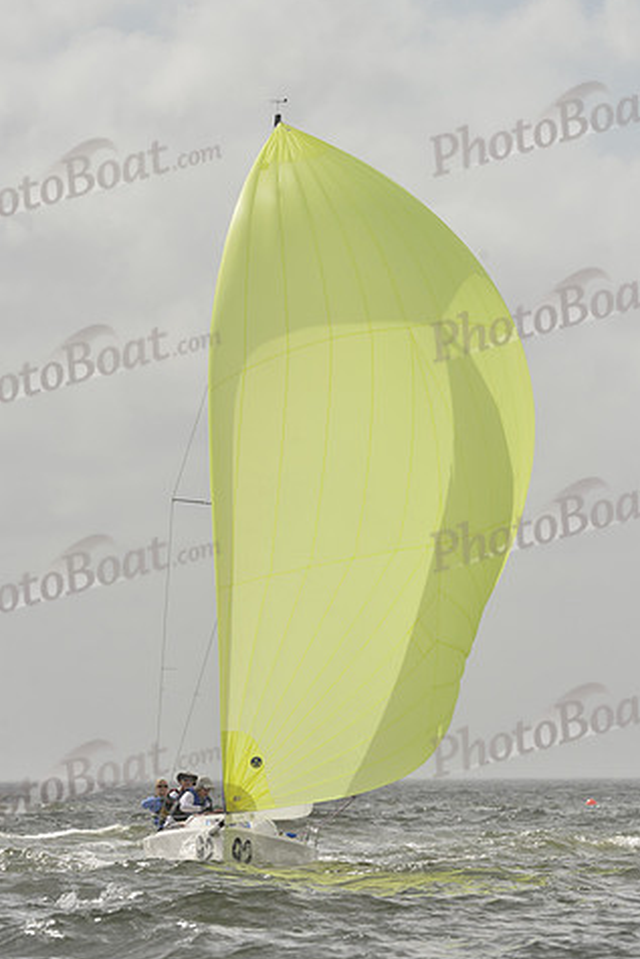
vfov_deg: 5.6
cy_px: 444
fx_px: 9752
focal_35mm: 366
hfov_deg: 3.8
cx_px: 326
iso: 400
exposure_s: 1/1250
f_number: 10
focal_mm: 300
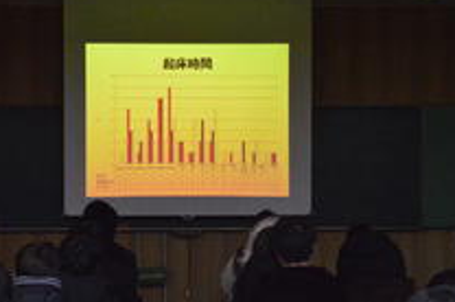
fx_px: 1148
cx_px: 203
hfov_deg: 22.4
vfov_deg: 14.9
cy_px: 210
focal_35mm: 91
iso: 6400
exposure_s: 1/250
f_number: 5.6
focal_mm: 28
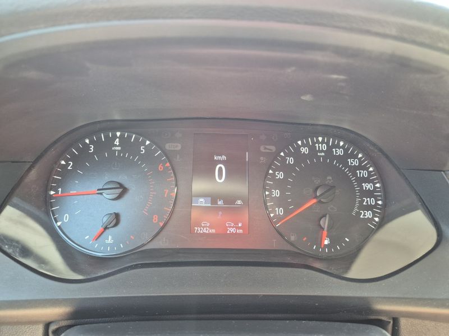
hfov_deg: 73.9
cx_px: 224
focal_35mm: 23
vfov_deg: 58.9
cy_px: 168
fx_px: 298
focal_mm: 5.4
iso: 320
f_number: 1.8
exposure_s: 1/100
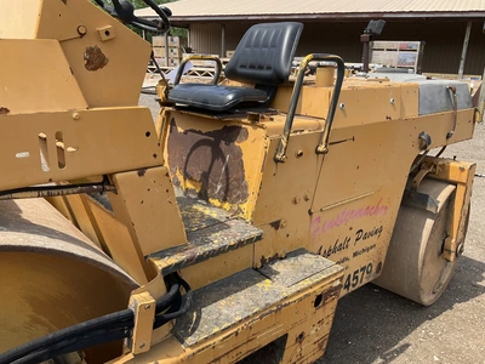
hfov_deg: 61.7
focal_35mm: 29
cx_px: 242
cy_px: 182
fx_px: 406
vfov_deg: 48.2
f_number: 1.8
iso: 25
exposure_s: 1/816
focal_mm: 3
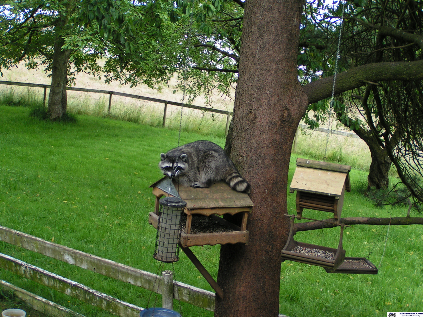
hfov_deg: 28.6
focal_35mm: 68
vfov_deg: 21.6
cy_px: 158
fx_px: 831
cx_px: 212
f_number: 3.2
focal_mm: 10.5
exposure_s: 1/80
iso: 50
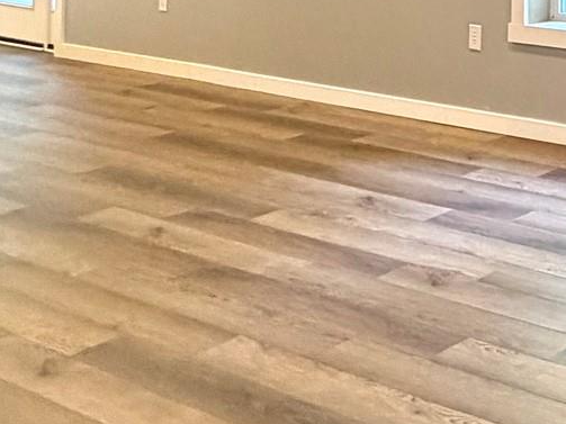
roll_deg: +0.2
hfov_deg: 22.3
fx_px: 932
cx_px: 989
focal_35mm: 57
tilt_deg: +0.2
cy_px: -160
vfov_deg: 22.3
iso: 250
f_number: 2.2
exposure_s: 1/60
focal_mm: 2.22
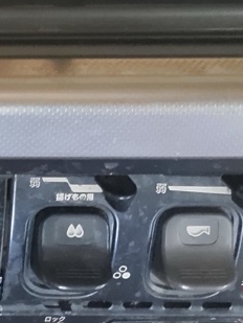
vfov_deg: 19.0
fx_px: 945
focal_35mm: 101
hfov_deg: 12.6
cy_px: 10
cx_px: -262
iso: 1829
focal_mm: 4.8
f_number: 1.79
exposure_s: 1/33
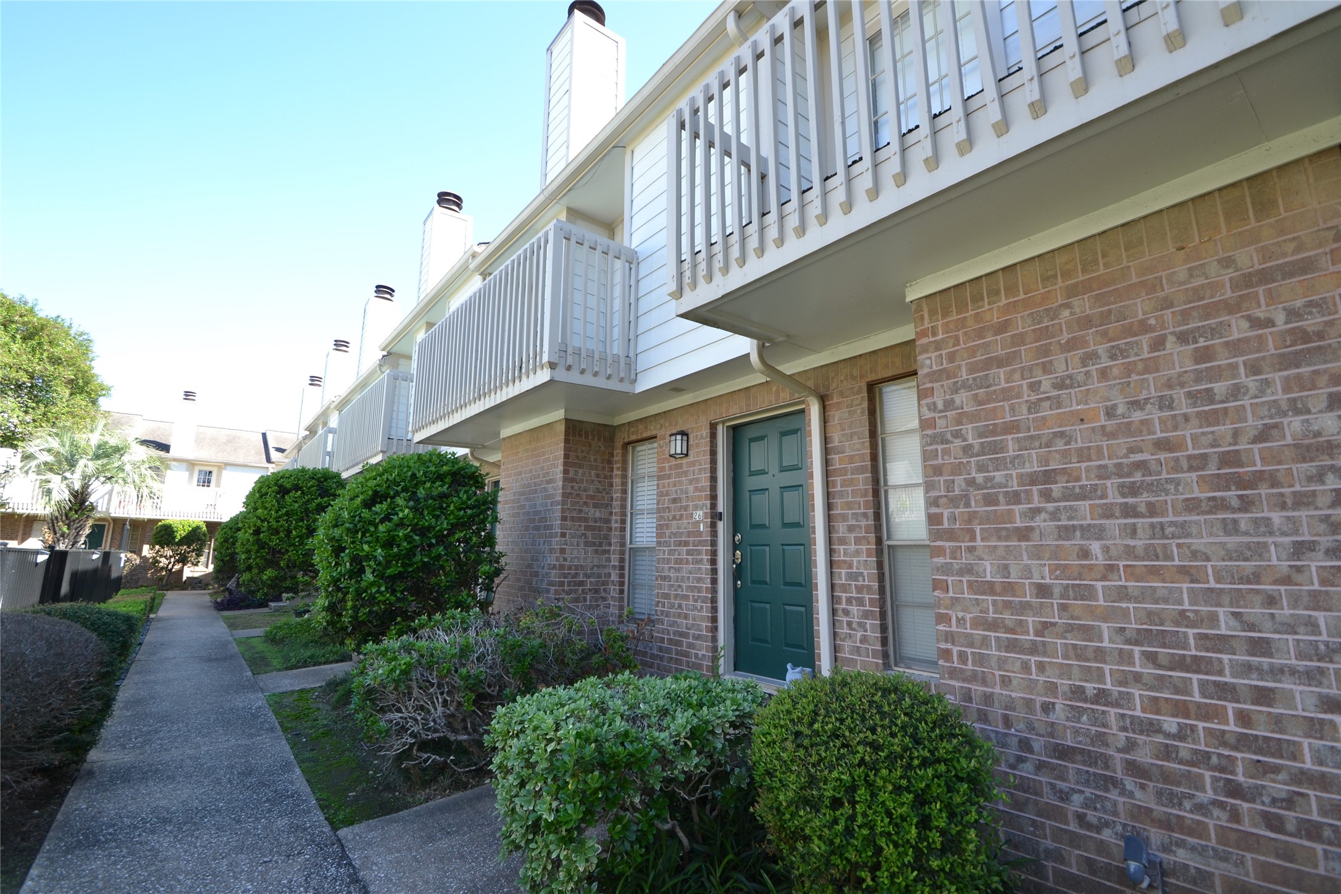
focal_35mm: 15
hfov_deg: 100.4
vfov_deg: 77.3
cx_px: 670
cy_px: 447
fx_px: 559
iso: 180
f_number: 5.6
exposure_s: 1/125
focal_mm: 10
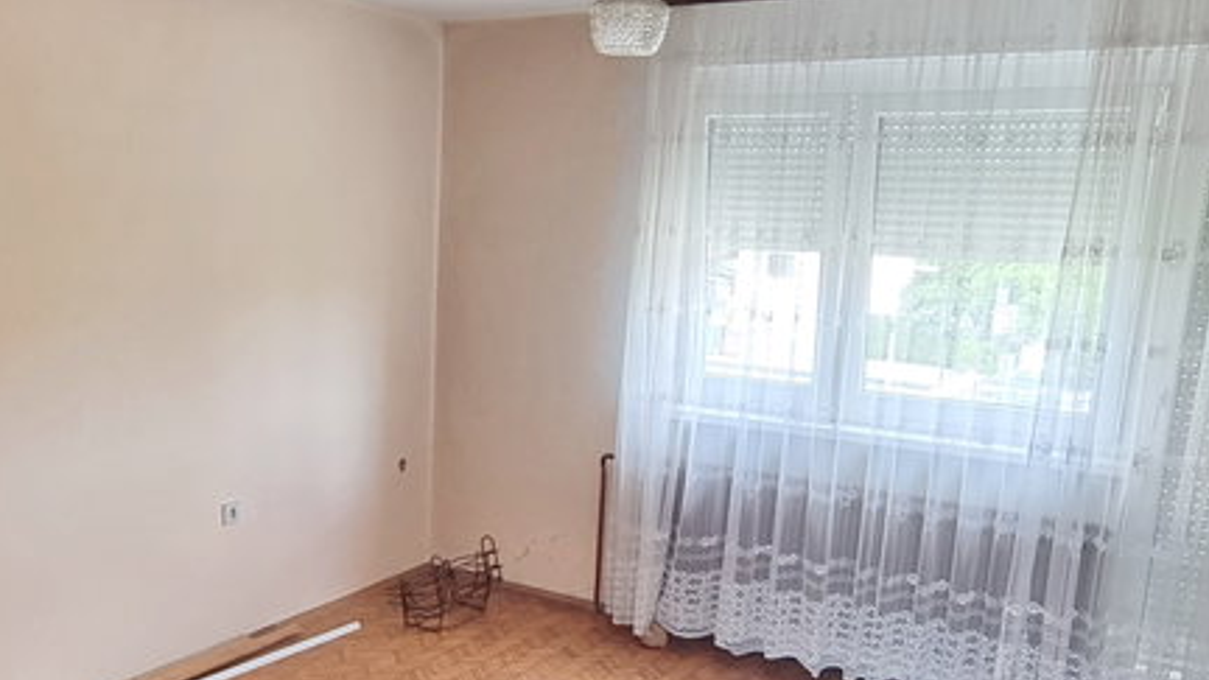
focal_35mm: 35
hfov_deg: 55.5
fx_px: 1122
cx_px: 407
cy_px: 467
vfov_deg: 33.3
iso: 200
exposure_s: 1/50
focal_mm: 2.2
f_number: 2.2
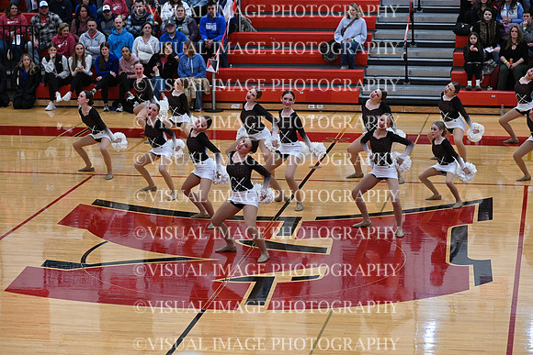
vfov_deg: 12.5
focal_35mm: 110
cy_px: 178
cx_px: 266
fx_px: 1629
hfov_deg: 18.6
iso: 4000
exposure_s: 1/400
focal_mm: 110
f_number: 4
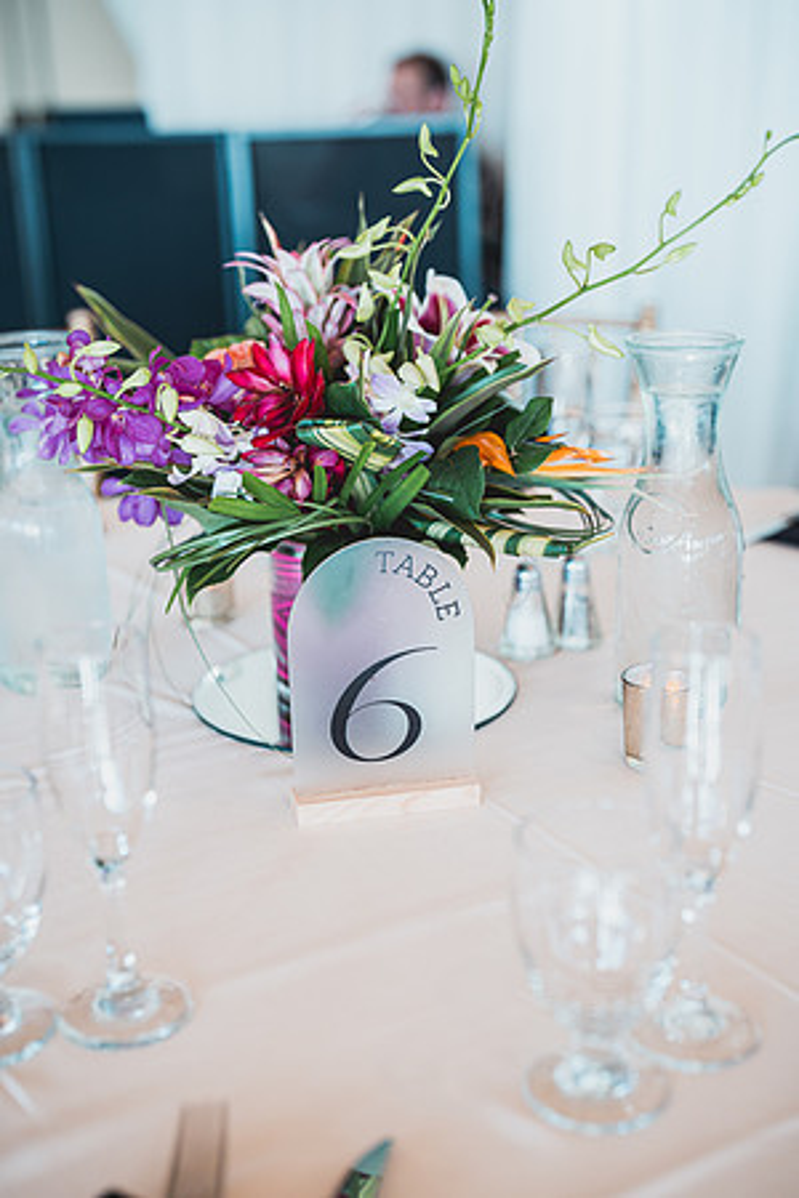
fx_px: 1664
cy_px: 599
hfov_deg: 27.0
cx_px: 400
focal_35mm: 50
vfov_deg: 39.6
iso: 320
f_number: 2.2
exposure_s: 1/160
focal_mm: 50
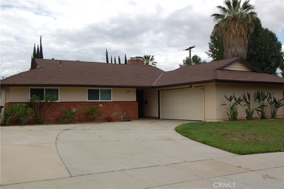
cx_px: 142
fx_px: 284
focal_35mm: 36
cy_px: 94
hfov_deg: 53.2
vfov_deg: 36.8
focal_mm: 24
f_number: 9
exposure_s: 1/320
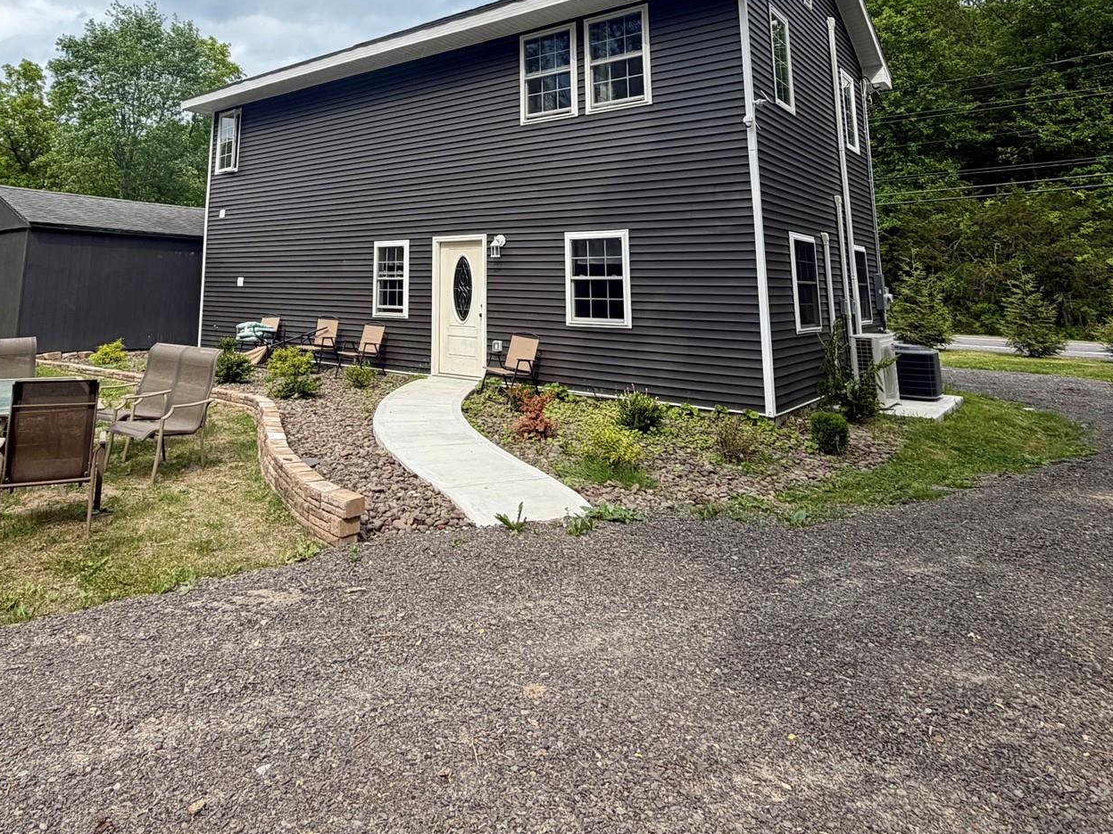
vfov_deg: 54.6
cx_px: 432
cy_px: 161
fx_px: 739
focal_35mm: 23
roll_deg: -0.7
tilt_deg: +11.4
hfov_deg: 72.9
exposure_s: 1/770
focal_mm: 2.22
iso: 40
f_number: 2.2
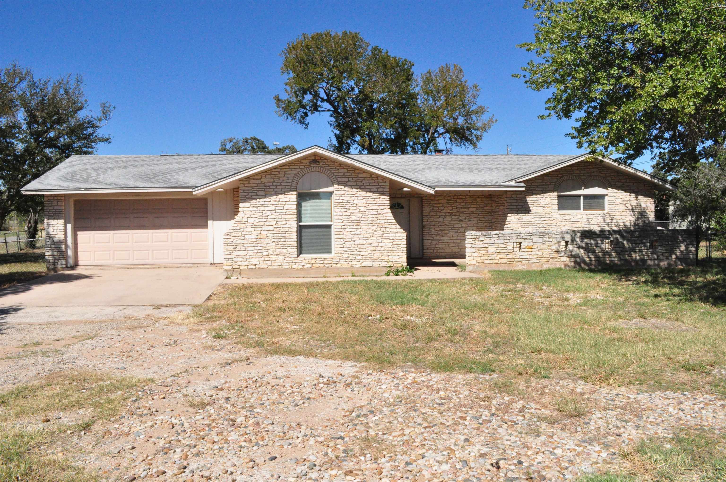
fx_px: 544
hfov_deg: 67.4
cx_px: 363
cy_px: 241
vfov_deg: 47.8
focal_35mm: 27
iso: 2500
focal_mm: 18
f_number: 22
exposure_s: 1/1250
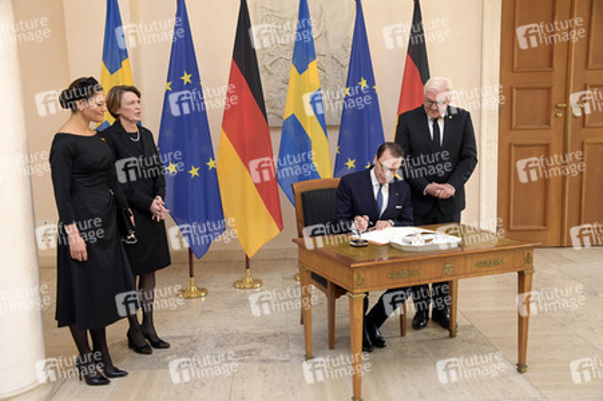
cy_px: 200
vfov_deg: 35.0
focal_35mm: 38
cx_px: 302
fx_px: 636
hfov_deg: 50.7
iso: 1600
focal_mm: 38
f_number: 5.6
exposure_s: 1/80
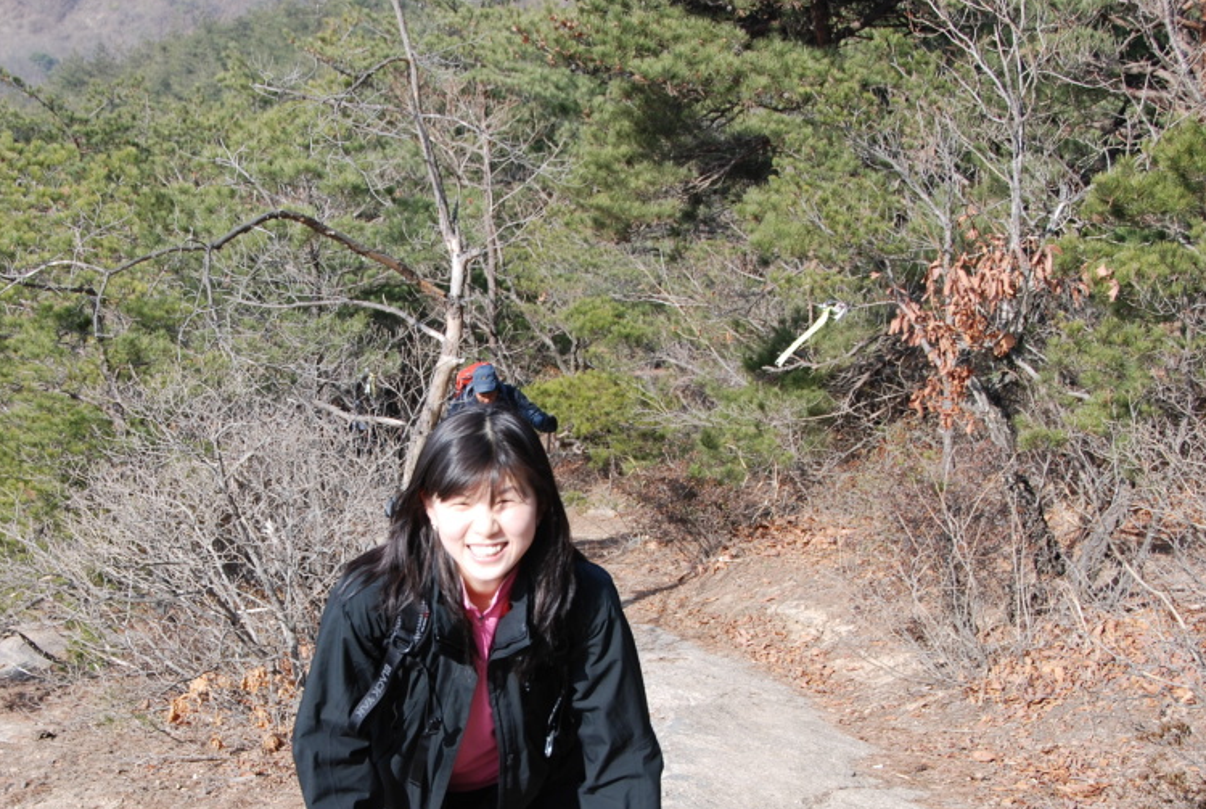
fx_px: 2406
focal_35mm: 72
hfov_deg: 28.1
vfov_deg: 19.0
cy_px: 544
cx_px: 479
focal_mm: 35
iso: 100
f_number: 6.3
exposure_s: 1/160
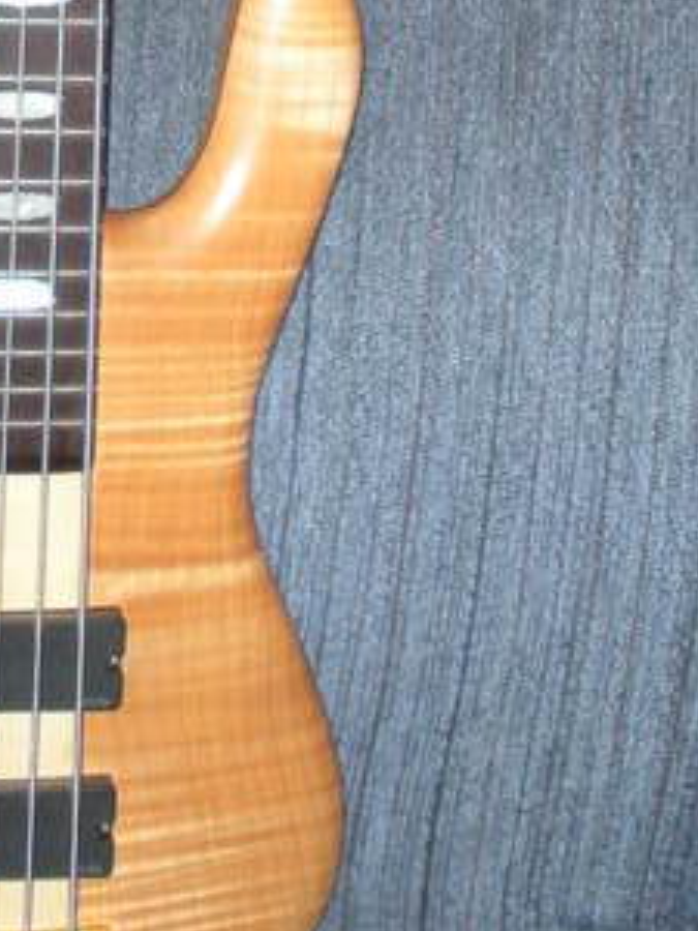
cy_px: -450
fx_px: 3307
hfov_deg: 12.0
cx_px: 56
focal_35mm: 123
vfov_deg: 14.9
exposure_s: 1/60
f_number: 3.5
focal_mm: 6.3
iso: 373
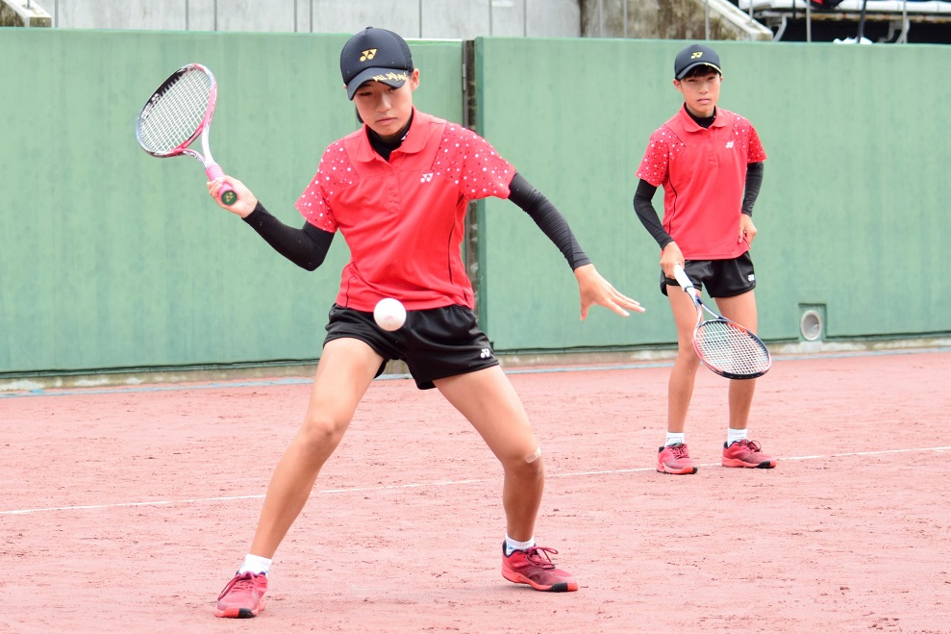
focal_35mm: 94
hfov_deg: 21.7
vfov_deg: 14.5
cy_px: 315
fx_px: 2483
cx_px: 474
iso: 500
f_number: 4.5
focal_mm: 62
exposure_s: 1/1250
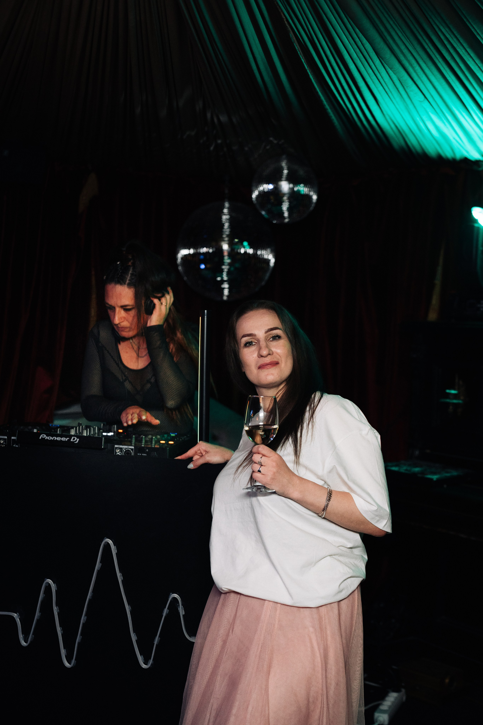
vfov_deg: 39.6
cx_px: 242
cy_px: 362
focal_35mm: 50
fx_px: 1006
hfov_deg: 27.0
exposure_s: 1/160
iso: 3200
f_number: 2.8
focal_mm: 50
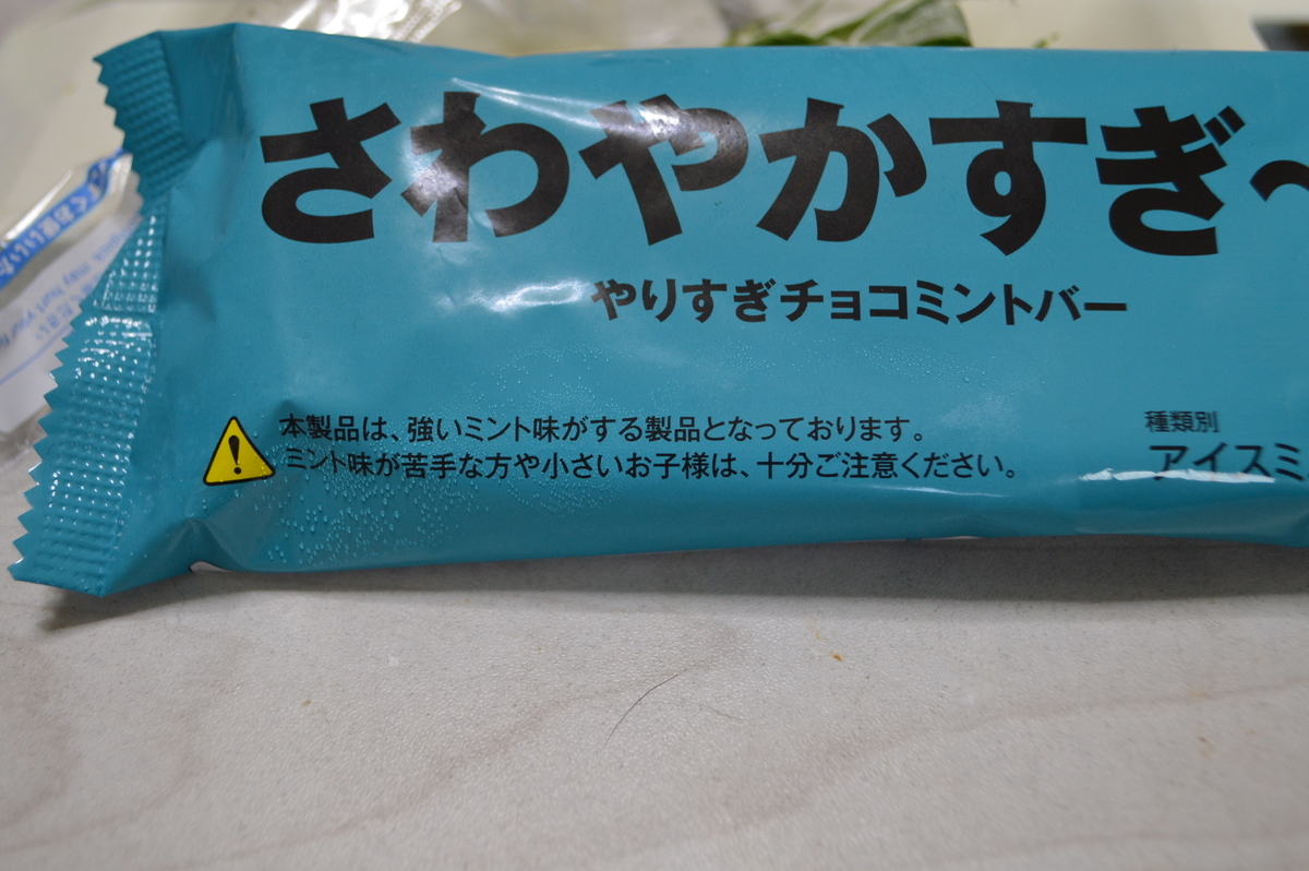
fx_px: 1417
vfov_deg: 34.2
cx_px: 654
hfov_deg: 49.6
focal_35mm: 39
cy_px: 436
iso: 800
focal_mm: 26
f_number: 4.2
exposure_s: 1/40
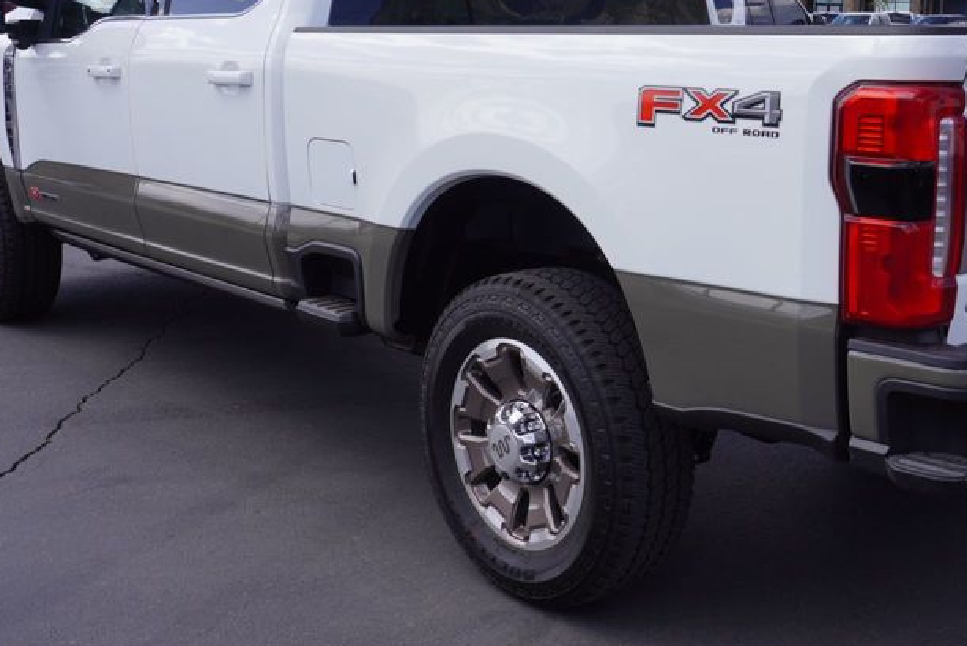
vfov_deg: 26.9
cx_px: 606
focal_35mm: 50
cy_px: 246
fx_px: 1344
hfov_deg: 39.3
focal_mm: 20
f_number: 9
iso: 100
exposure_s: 1/125
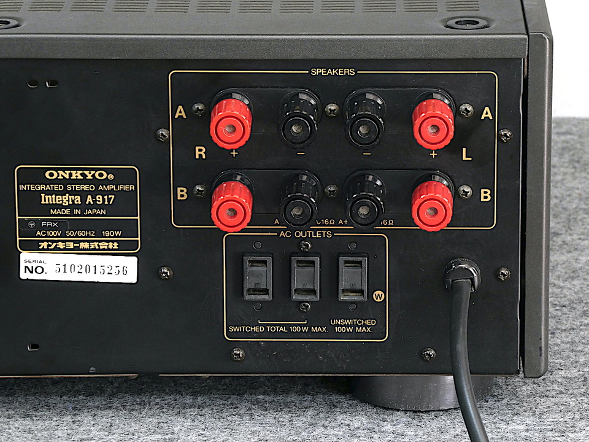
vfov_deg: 8.0
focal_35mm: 185
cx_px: 294
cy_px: 221
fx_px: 3148
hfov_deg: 10.7
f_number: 5.6
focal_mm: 33.2
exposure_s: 1/10
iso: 200
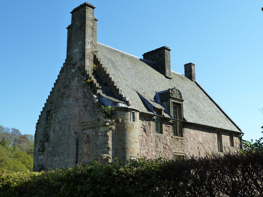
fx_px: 334
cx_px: 132
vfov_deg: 32.9
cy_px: 98
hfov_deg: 42.9
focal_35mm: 44
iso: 125
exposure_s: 1/320
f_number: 4
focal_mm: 7.3
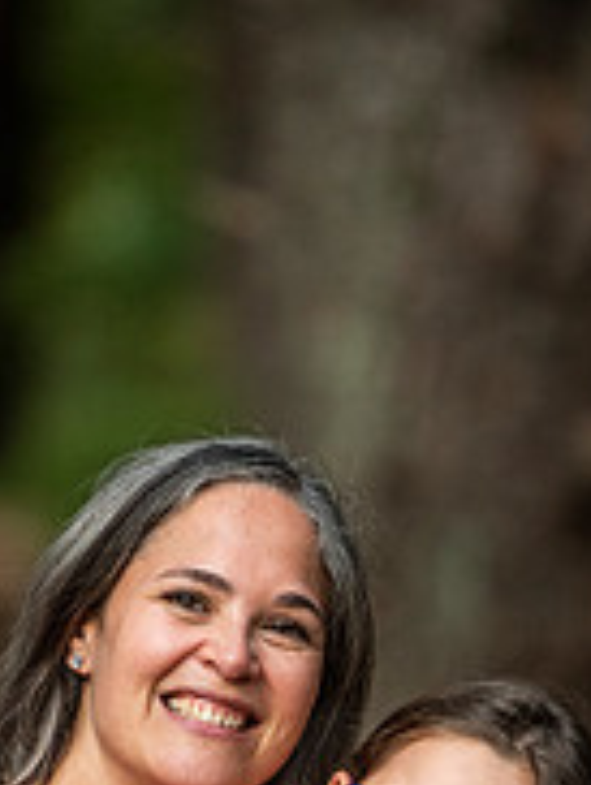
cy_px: 863
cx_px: 401
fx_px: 10788
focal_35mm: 475
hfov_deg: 3.1
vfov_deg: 4.2
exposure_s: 1/400
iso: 1250
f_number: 3.2
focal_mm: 200
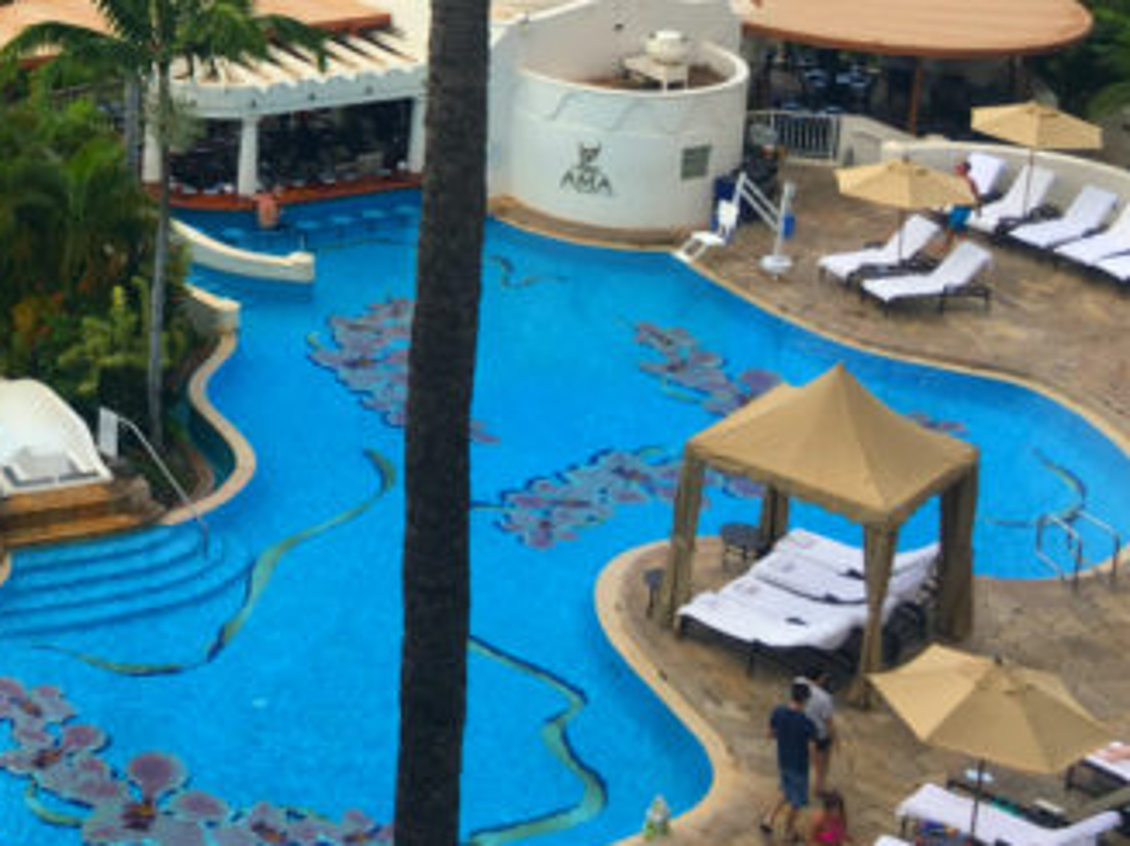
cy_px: -97
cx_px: -107
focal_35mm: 71
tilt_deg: -12.7
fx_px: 2317
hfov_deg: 25.5
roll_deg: +0.3
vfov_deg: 19.8
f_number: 2.2
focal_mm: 4.15
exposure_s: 1/1083
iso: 25
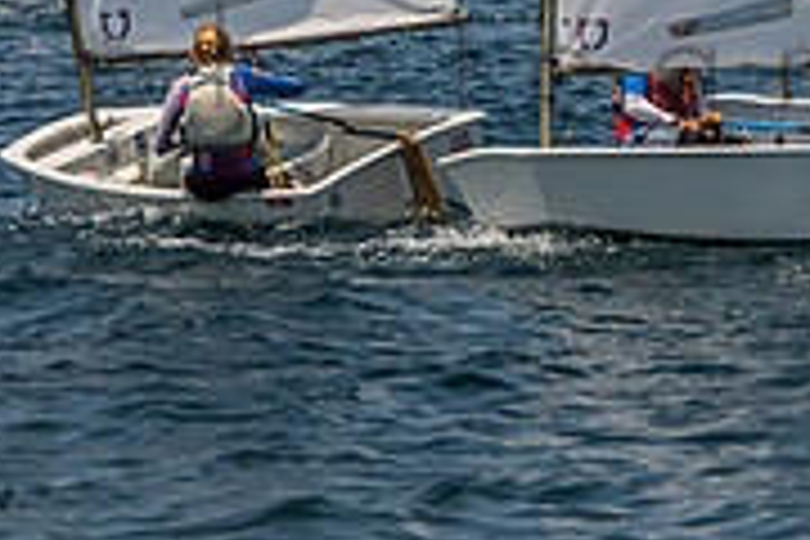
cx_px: 974
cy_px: -334
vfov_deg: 3.7
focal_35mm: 371
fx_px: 8347
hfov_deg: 5.5
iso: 320
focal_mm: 105
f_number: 6.7
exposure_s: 1/3200
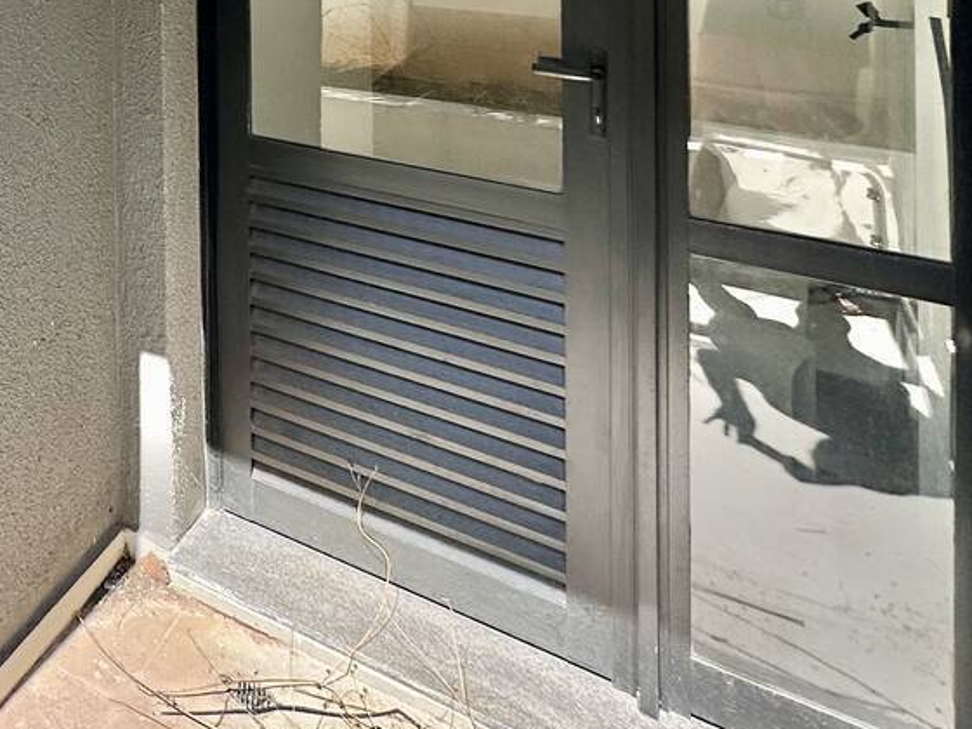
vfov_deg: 32.5
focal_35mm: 36
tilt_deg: -0.5
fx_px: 1011
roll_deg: +0.8
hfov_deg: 36.9
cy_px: -154
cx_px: -236
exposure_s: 1/801
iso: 40
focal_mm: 2.22
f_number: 2.2
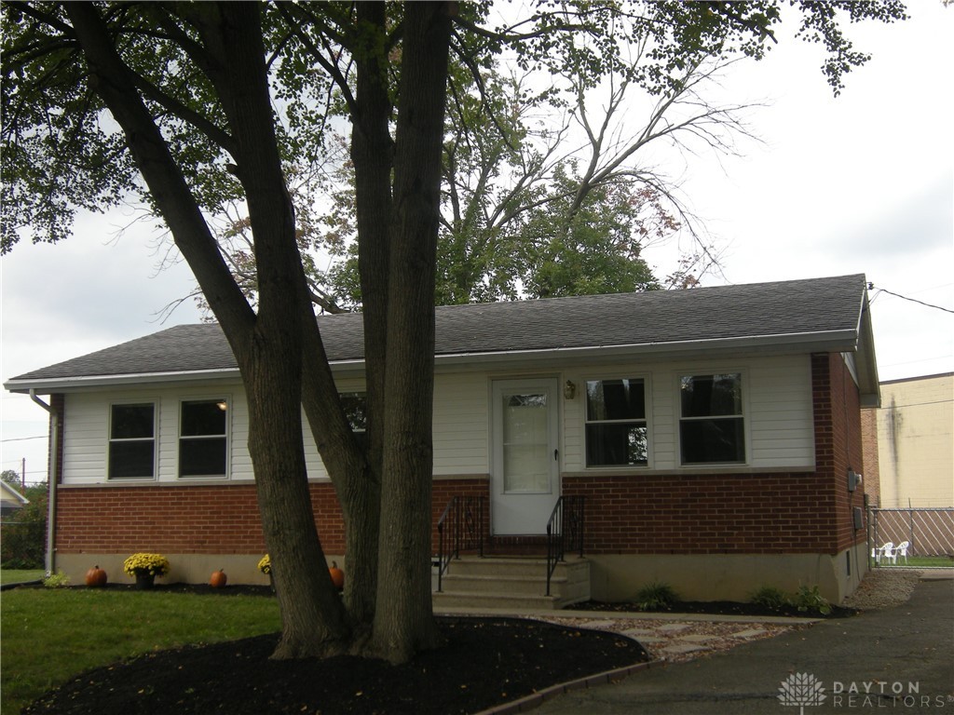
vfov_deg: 32.2
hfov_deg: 42.1
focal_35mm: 45
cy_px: 358
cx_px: 477
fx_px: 1240
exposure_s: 1/292
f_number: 3.5
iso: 64
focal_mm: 7.5
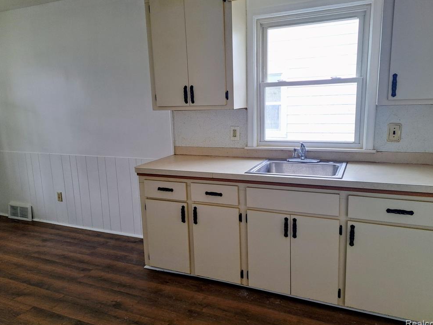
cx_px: 225
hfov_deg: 69.4
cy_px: 161
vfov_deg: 54.9
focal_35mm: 25
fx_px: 313
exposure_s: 1/60
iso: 50
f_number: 1.8
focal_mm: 5.23
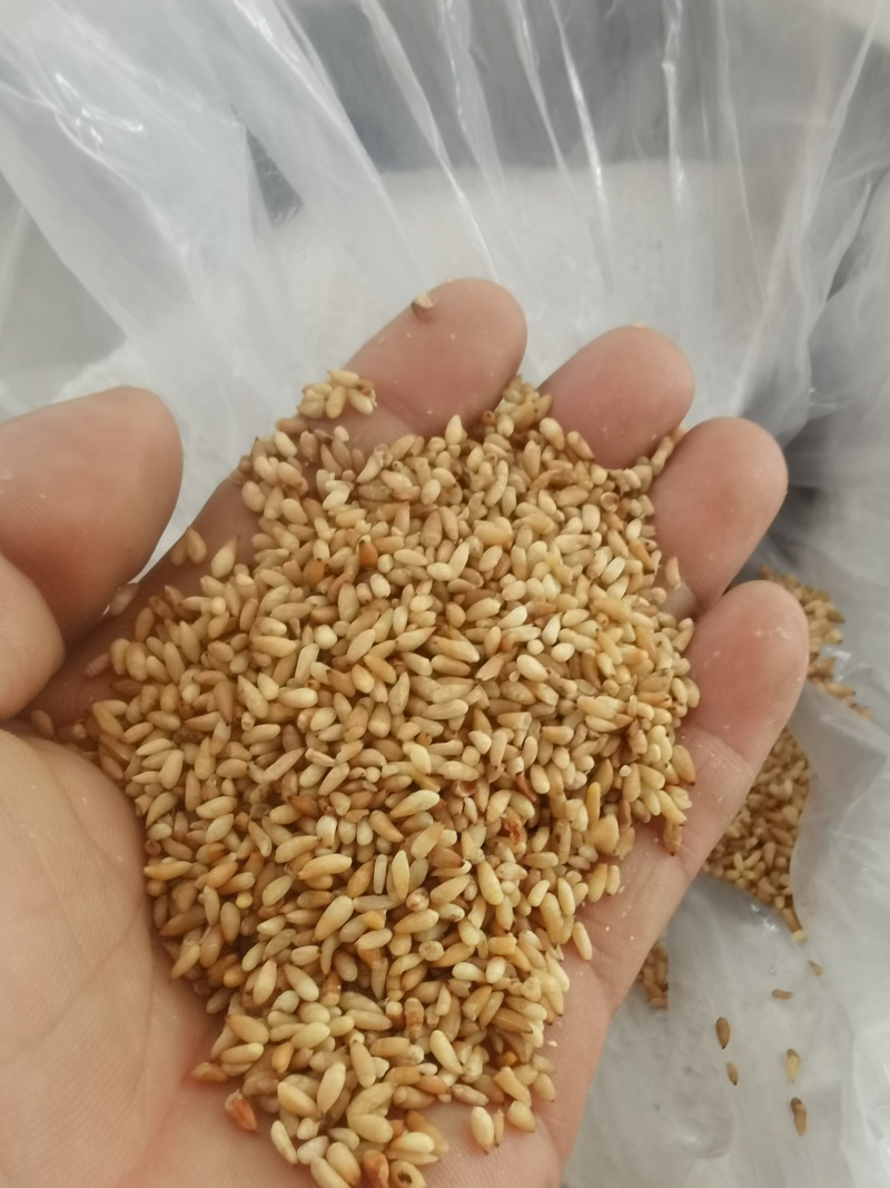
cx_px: 445
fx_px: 891
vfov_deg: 67.3
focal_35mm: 26
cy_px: 594
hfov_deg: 53.1
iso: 125
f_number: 2.2
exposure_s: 1/50
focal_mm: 2.26
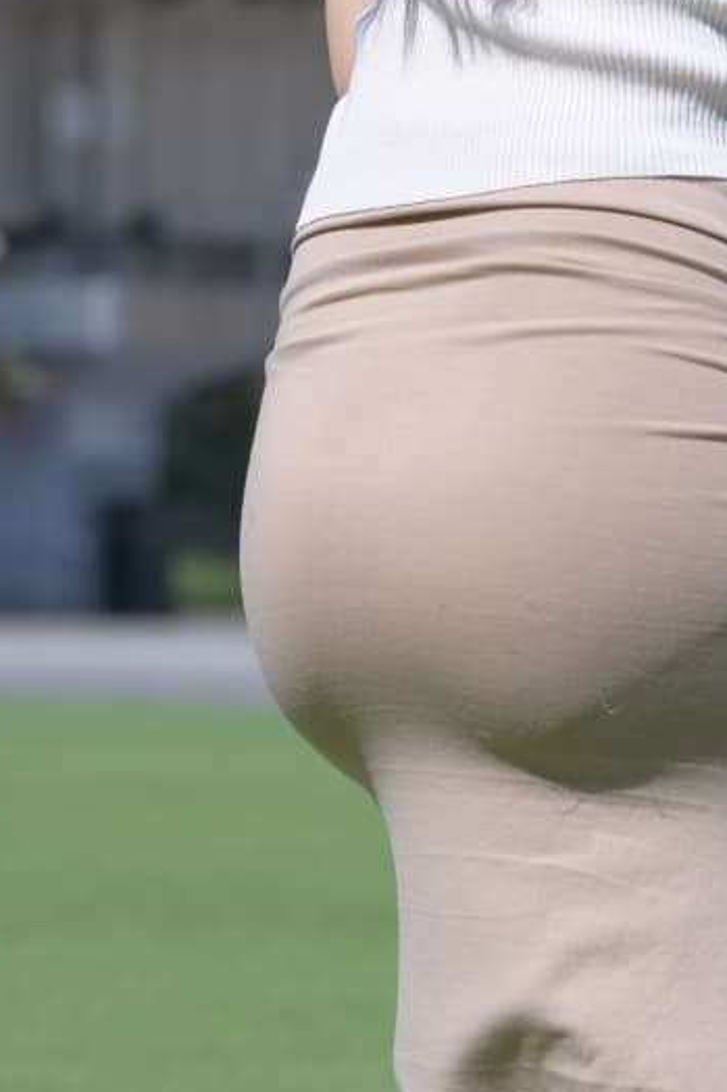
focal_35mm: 268
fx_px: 8123
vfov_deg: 7.7
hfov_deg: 5.1
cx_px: 729
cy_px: 379
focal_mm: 78
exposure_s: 1/1250
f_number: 4
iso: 110
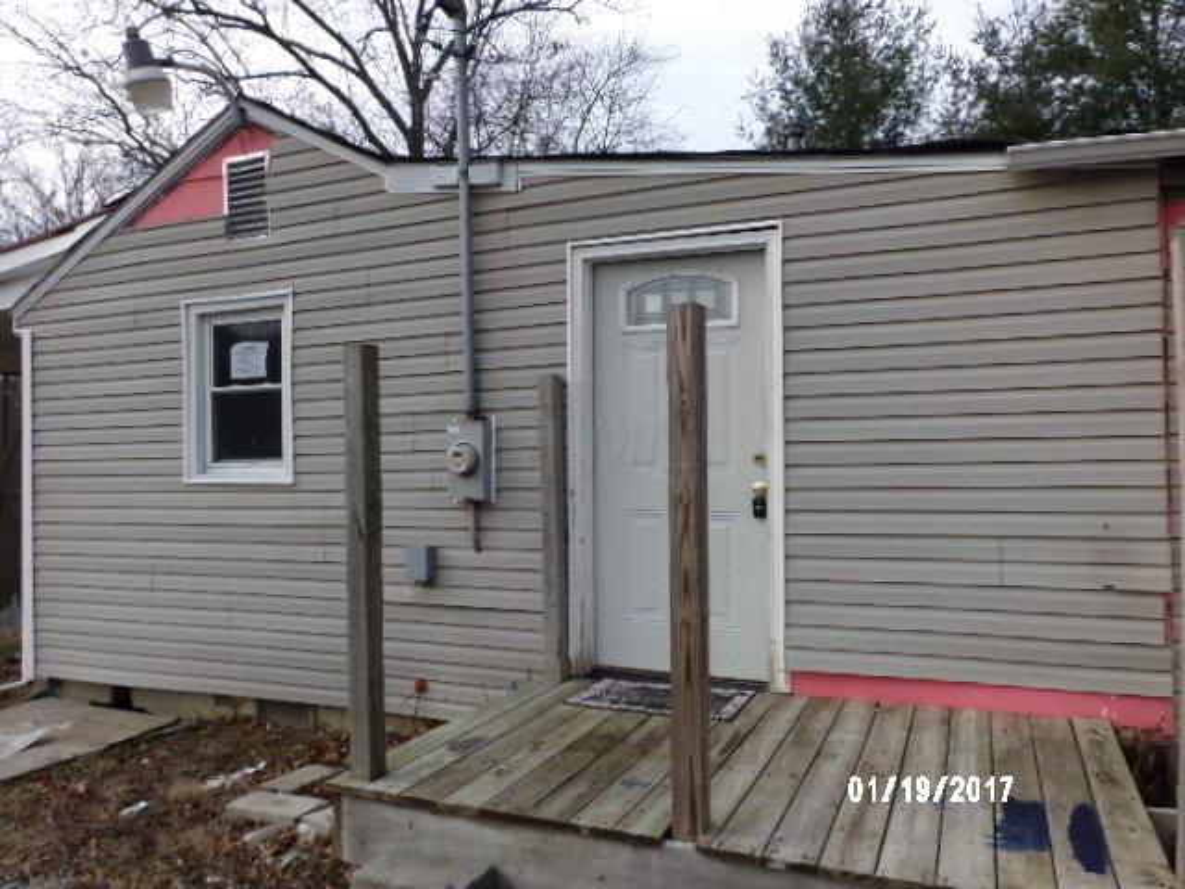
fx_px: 890
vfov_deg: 53.1
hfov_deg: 67.3
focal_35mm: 26
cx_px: 592
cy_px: 444
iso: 100
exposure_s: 1/120
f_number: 7.52
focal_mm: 4.7
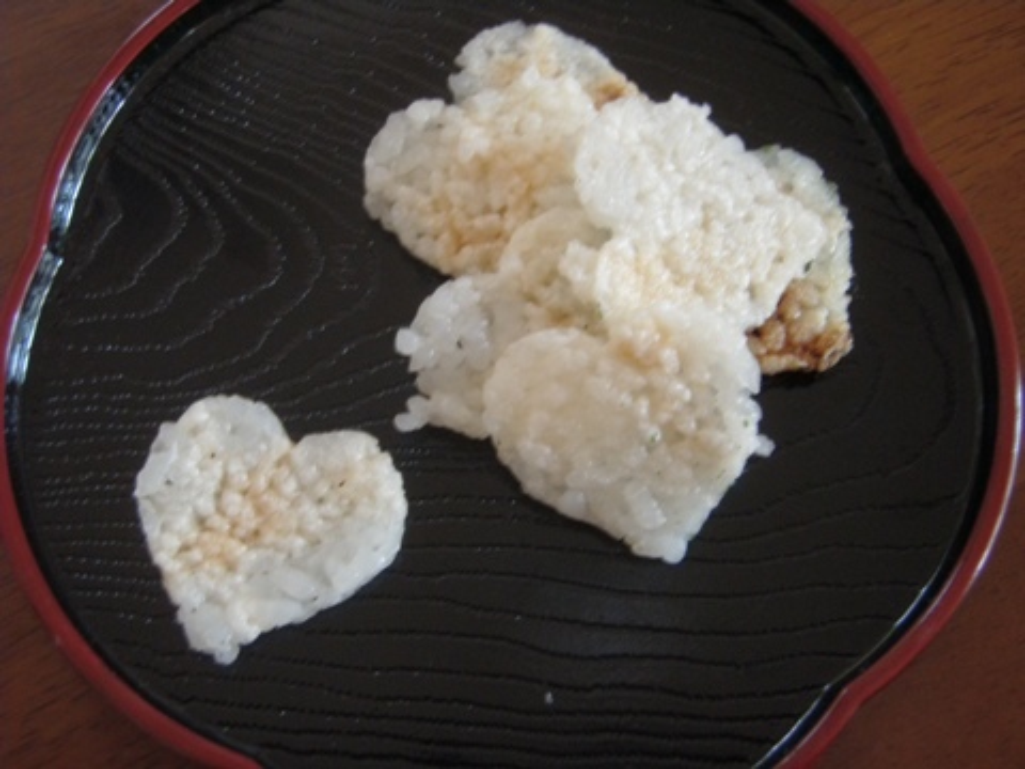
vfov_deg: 28.6
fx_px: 1510
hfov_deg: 37.5
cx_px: 512
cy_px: 384
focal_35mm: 51
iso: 200
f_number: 4
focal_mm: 9.13
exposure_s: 1/6
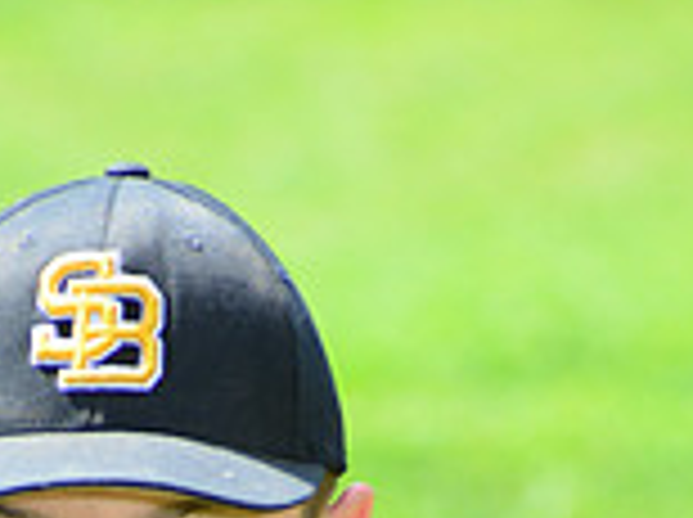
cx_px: 146
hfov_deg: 2.7
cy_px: 1095
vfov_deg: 2.0
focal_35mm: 725
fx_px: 14492
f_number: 8
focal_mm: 200
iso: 200
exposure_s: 1/200
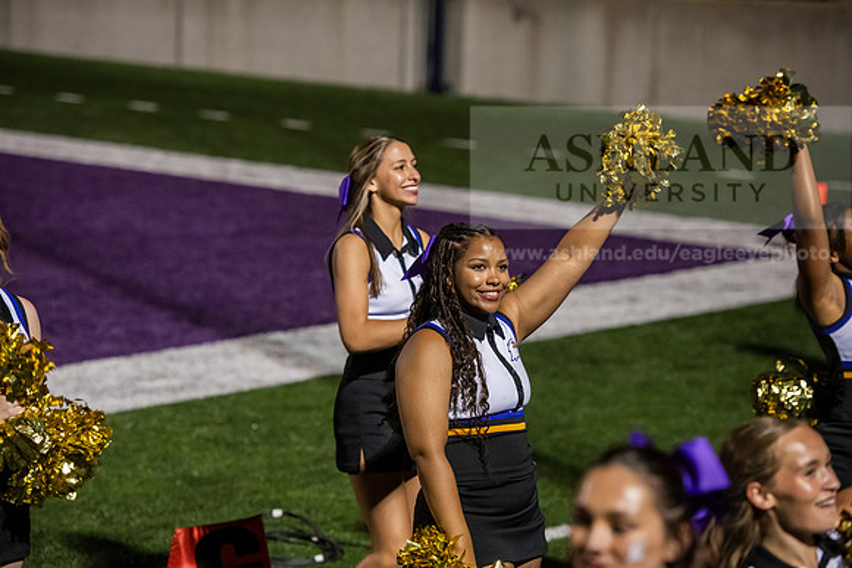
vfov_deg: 10.6
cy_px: 284
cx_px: 426
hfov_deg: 15.8
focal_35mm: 130
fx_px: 3077
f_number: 3.5
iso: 4000
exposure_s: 1/500
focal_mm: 130
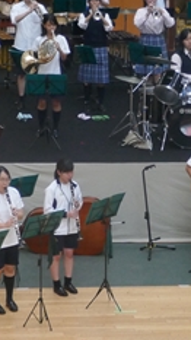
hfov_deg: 7.1
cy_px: 193
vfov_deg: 12.7
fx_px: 1531
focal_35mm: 170
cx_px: 141
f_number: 4.3
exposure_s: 1/50
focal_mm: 21.5
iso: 1600
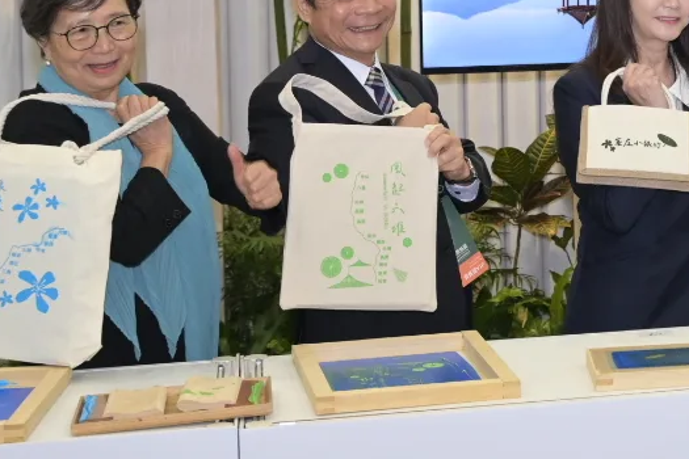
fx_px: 2067
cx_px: 909
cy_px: -5
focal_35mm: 108
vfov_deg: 12.5
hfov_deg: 17.7
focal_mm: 35
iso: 1250
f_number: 4
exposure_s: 1/200
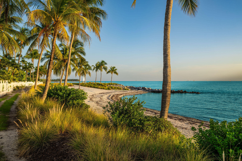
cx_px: 121
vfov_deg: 43.3
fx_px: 203
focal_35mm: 30
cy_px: 80
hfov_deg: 61.6
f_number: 8
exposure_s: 1/200
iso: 200
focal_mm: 30
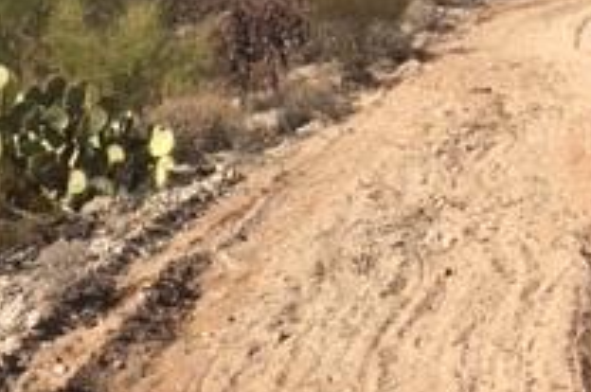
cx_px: 537
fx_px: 1524
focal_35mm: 93
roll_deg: +1.4
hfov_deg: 21.4
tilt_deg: +4.7
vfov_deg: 14.2
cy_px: -77
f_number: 2.2
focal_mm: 4.15
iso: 25
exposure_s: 1/1972
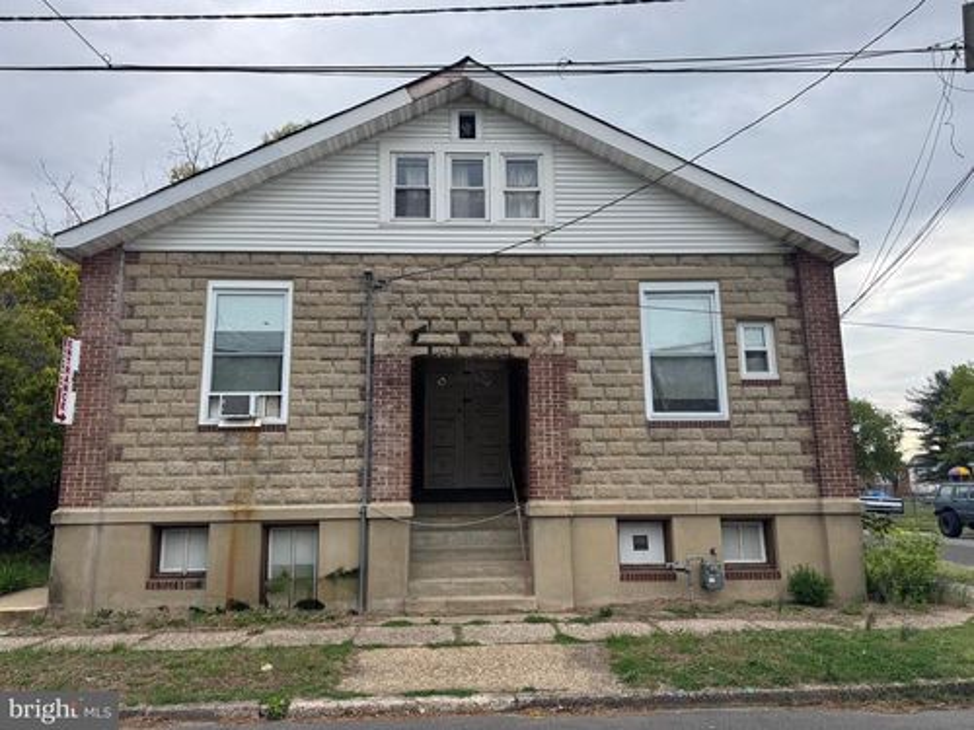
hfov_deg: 71.6
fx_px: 675
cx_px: 487
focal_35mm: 24
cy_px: 365
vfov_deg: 56.8
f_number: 1.78
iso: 80
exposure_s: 1/1172
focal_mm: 6.76
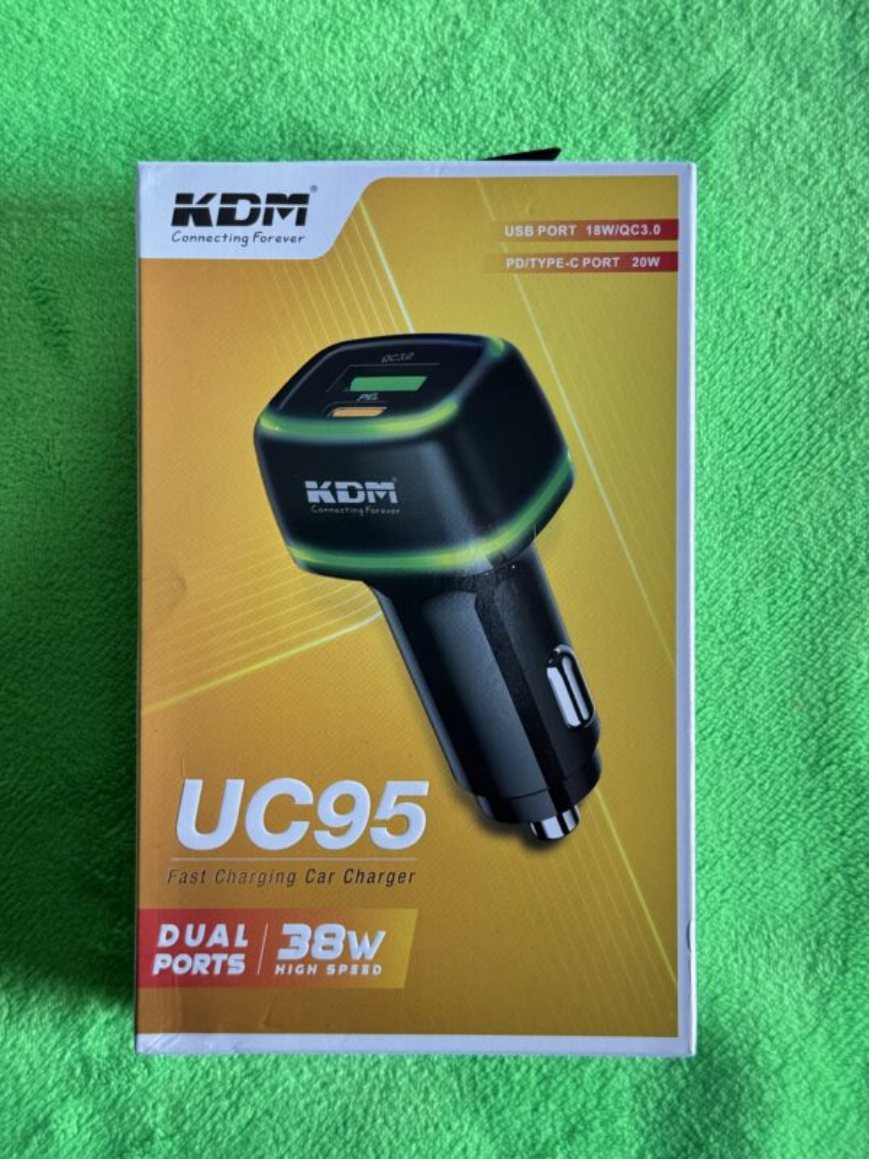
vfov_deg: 39.7
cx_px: 434
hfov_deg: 30.3
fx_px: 1607
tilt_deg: -88.7
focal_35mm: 48
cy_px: 580
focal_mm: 6.76
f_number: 1.78
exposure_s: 1/100
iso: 125
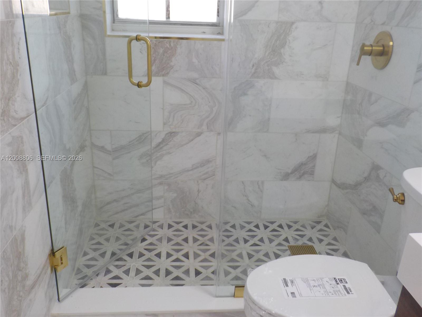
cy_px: 158
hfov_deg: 60.0
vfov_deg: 46.8
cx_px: 211
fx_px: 366
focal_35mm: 30
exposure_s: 1/30
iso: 140
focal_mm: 4.1
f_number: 3.3
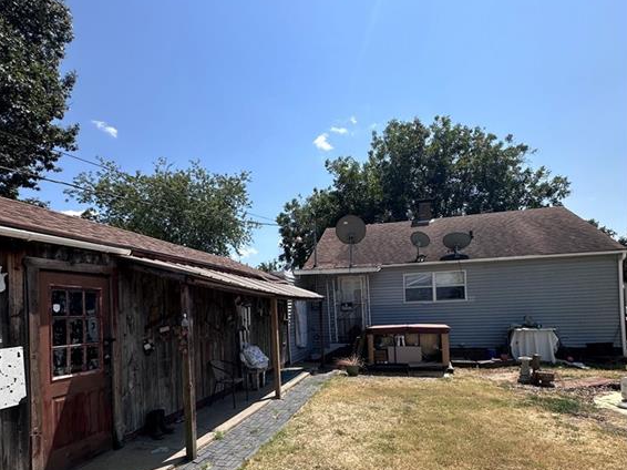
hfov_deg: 84.7
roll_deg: +0.9
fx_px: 344
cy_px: 307
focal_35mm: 19
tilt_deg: +0.9
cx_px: 312
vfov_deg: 67.1
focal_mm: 2.22
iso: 50
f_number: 2.2
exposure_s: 1/2257
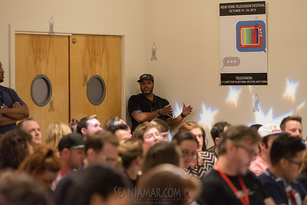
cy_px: 102
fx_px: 1237
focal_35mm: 145
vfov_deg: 9.5
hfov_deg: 14.2
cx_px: 154
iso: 4000
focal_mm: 145
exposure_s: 1/200
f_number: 2.8
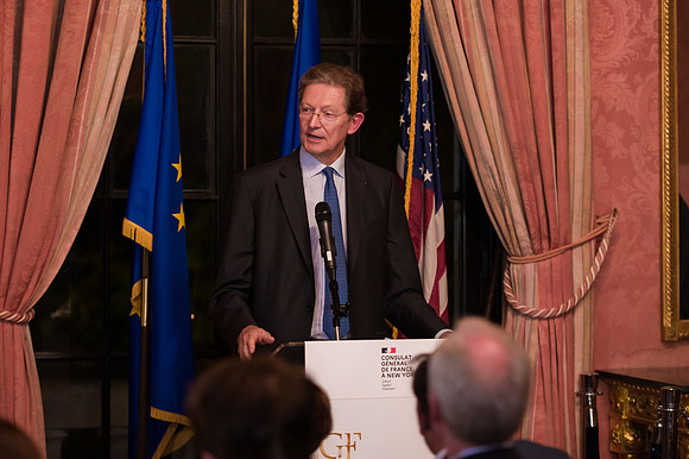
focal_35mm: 127
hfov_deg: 16.1
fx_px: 2430
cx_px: 345
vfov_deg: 10.8
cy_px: 218
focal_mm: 120
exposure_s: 1/200
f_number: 3.2
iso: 3200
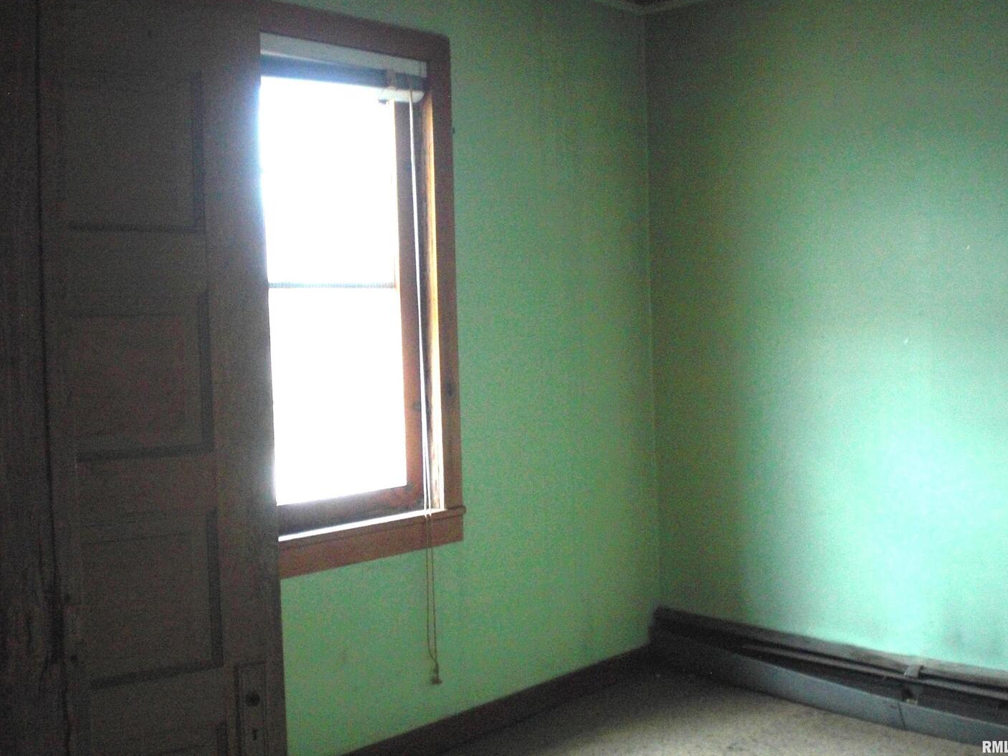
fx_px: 1136
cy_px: 370
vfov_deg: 36.8
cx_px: 517
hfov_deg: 47.9
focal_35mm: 39
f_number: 3.1
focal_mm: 6.3
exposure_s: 1/80
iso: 400
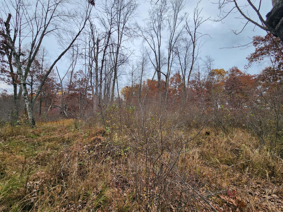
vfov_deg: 89.9
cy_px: 106
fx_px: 106
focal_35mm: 13
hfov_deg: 106.2
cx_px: 142
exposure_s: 1/626
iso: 50
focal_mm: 2.2
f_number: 2.2
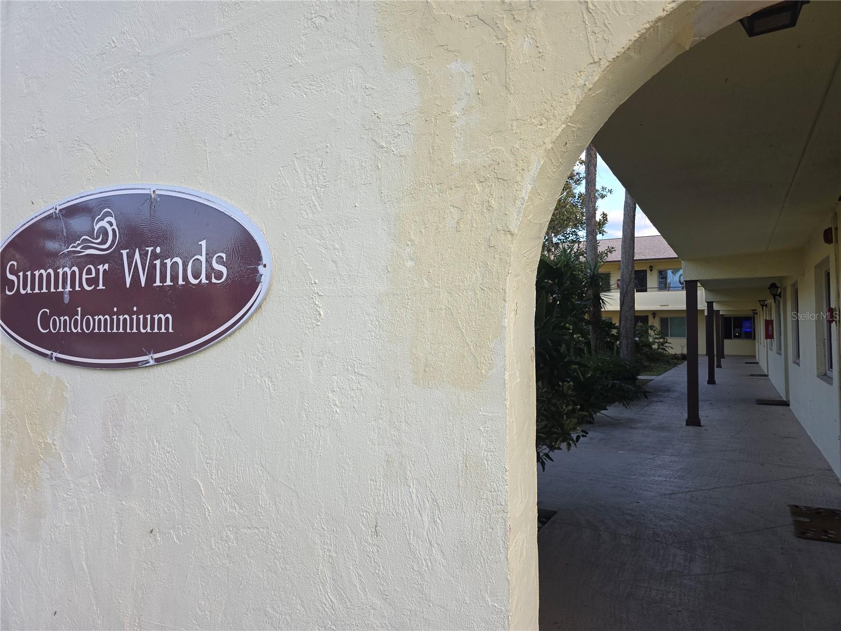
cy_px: 316
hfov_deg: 73.9
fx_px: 559
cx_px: 420
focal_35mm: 23
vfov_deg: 58.9
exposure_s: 1/120
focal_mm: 6.3
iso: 16
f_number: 1.7
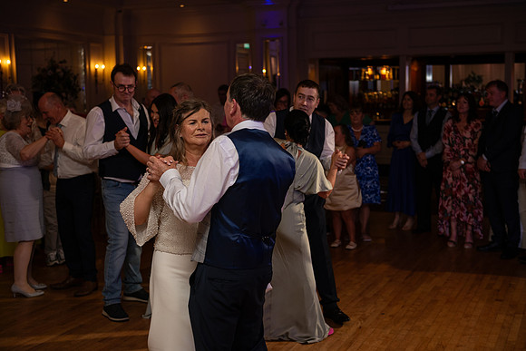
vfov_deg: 27.0
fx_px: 731
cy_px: 176
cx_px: 263
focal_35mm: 50
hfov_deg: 39.6
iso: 500
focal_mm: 50
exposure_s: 1/160
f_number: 3.5
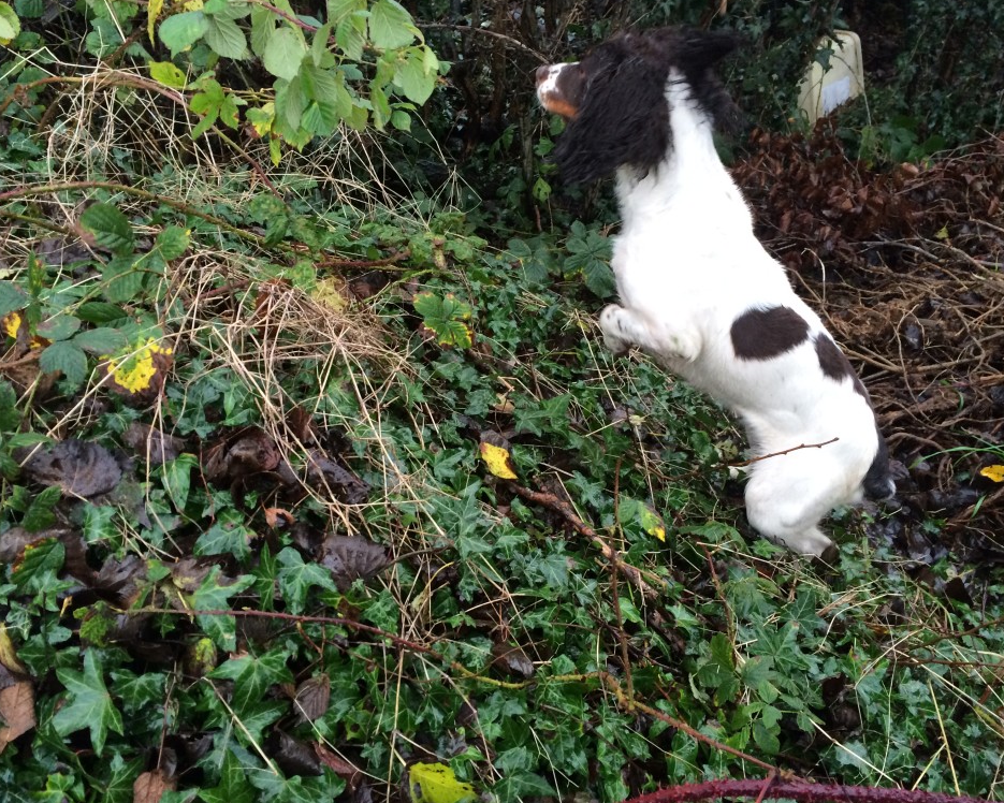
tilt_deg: -40.8
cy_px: 397
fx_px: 921
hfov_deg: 57.2
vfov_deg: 47.1
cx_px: 506
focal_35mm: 31
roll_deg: -3.0
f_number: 2.2
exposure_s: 1/33
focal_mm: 4.15
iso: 80
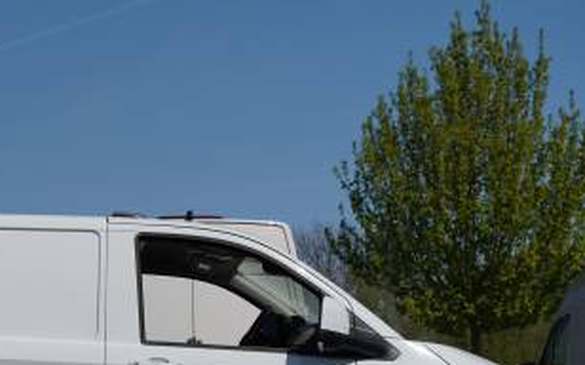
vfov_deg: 11.8
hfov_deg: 18.8
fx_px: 1737
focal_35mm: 109
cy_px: 369
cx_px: 78
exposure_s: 1/1250
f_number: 4.5
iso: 100
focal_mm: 51.5
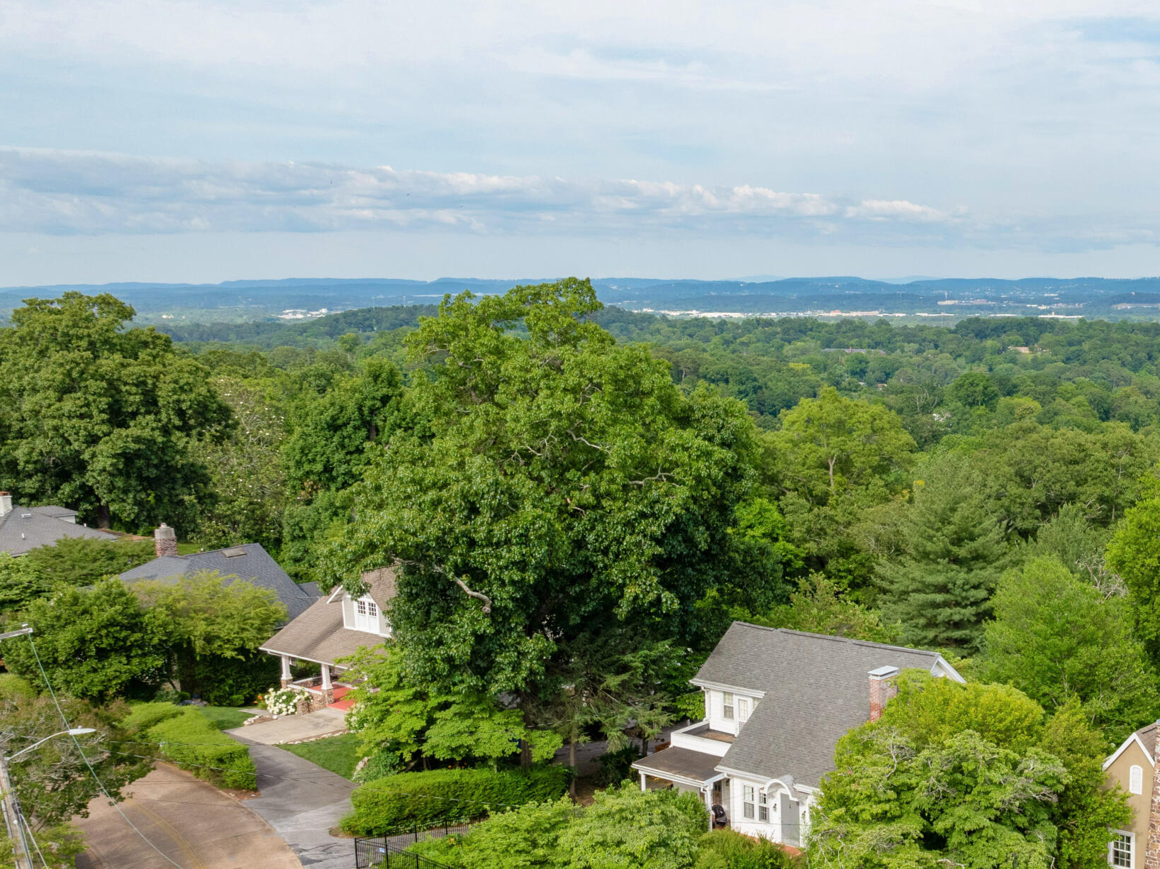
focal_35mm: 44
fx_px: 1474
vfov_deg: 32.6
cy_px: 569
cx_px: 972
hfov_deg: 40.7
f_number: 7.1
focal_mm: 12.29
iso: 100
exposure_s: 1/240
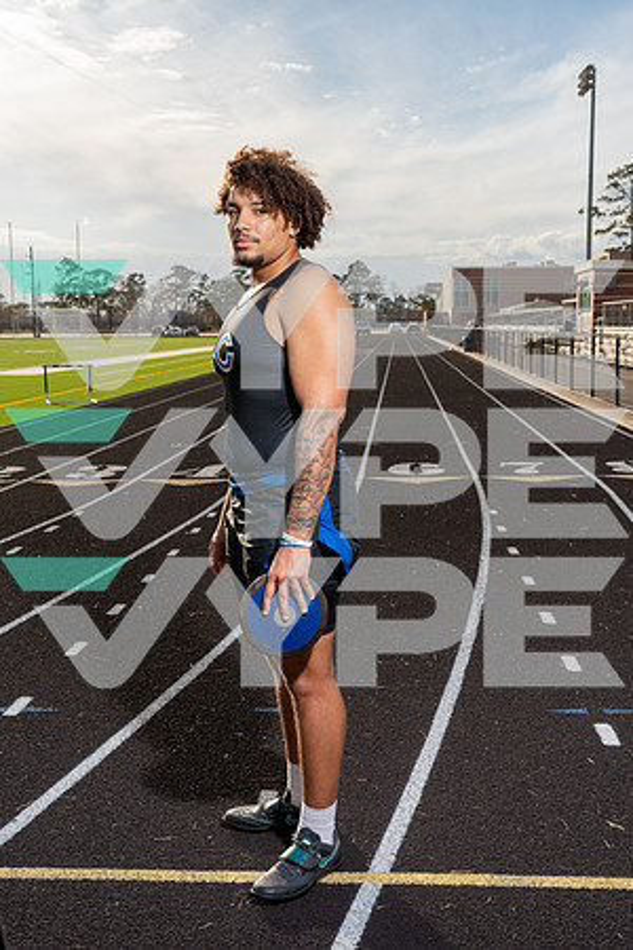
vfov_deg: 47.4
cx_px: 316
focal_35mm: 41
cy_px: 475
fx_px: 1081
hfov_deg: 32.6
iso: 160
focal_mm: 41
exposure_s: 1/250
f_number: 10
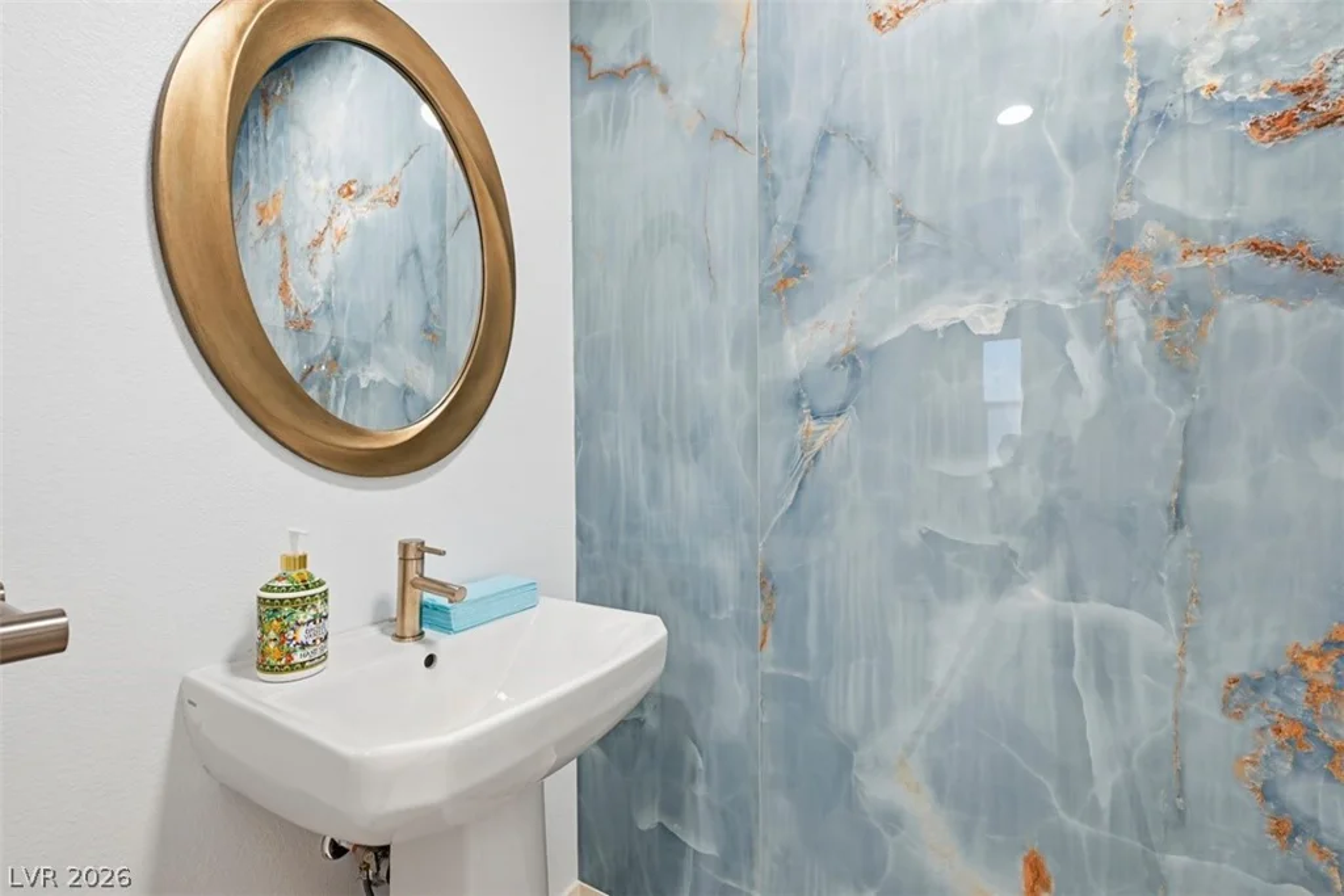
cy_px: 448
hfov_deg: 100.4
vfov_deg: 77.3
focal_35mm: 15
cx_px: 672
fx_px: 560
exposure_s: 1/50
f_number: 9
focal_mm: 15
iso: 500
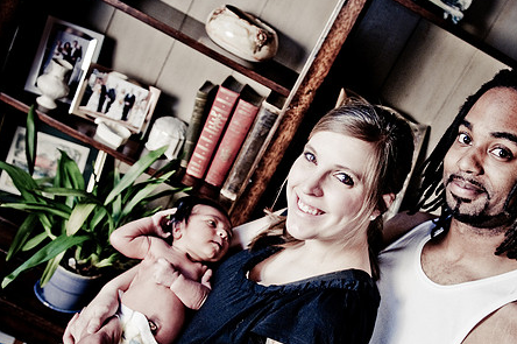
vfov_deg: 28.5
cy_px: 216
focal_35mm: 47
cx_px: 316
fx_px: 674
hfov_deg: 41.7
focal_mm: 24
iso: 360
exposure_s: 1/30
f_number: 2.8
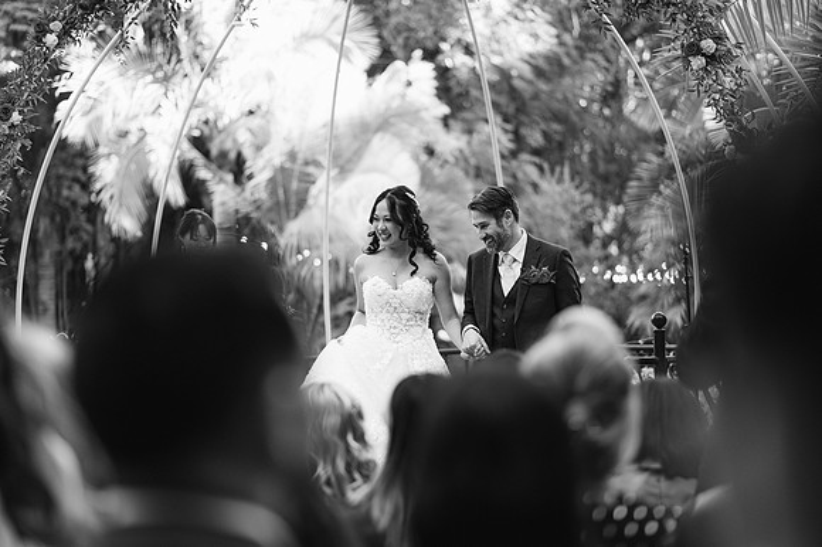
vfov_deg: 16.1
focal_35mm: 85
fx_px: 1940
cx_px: 411
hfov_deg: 23.9
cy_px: 274
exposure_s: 1/250
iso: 200
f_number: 2
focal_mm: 85
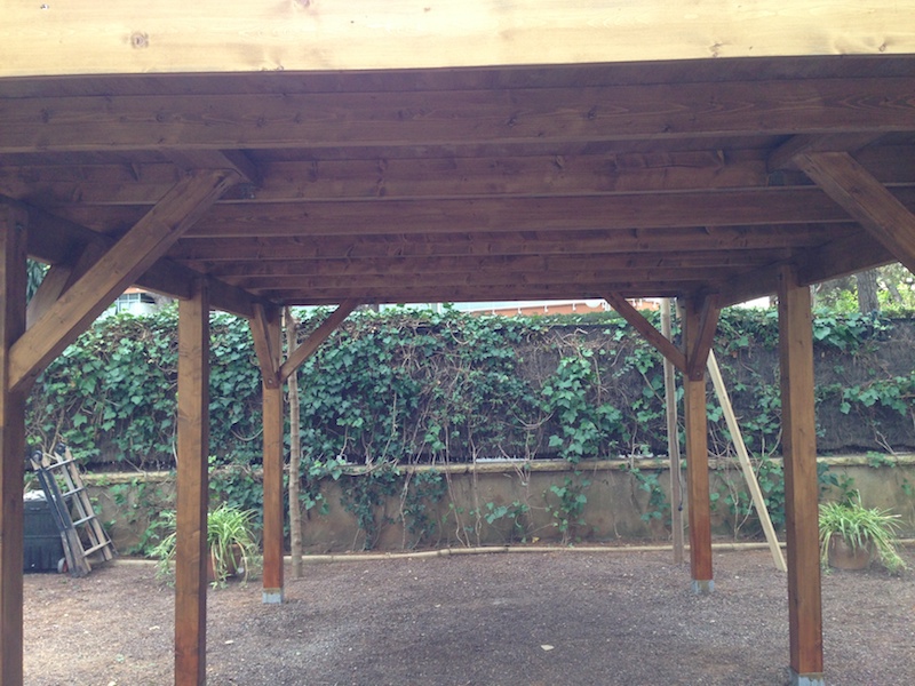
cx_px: 458
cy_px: 343
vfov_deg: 42.9
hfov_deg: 55.4
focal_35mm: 33
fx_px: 872
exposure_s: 1/120
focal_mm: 4.12
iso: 80
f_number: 2.4
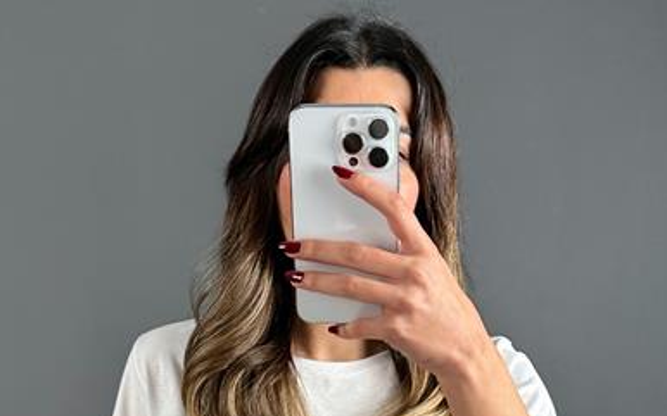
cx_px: 346
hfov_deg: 33.0
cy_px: 480
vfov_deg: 19.8
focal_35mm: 62
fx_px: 1127
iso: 125
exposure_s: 1/121
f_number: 1.78
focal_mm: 6.86
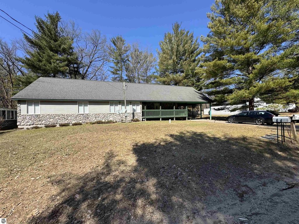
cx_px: 150
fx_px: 121
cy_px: 112
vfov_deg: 85.7
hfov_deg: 102.1
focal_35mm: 14
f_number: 2.2
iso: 40
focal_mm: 2.22
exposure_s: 1/1323
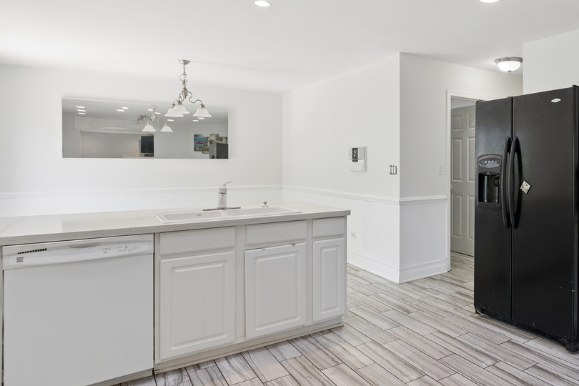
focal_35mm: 24
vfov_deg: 53.1
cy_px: 176
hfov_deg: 69.3
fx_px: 386
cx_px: 428
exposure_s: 1/5
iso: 160
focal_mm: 12
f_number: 10
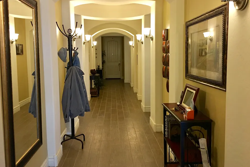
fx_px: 215
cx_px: 127
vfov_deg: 42.3
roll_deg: +0.5
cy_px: 75
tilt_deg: -5.7
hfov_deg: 60.3
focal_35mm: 31
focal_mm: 4.2
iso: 100
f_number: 2.2
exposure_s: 1/15
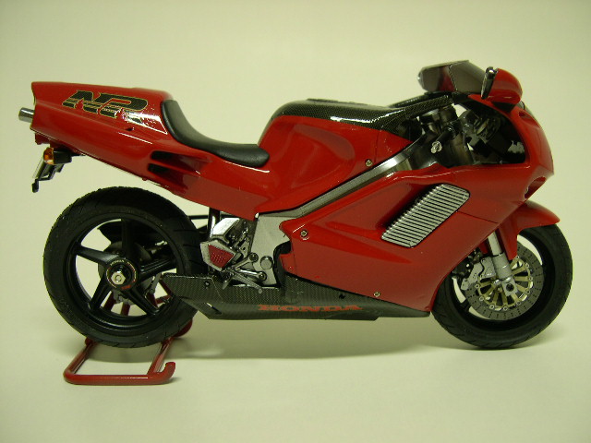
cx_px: 296
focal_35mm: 38
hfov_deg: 49.0
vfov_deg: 37.7
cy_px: 222
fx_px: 649
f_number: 2.8
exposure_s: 1/5.7
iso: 100
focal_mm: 8
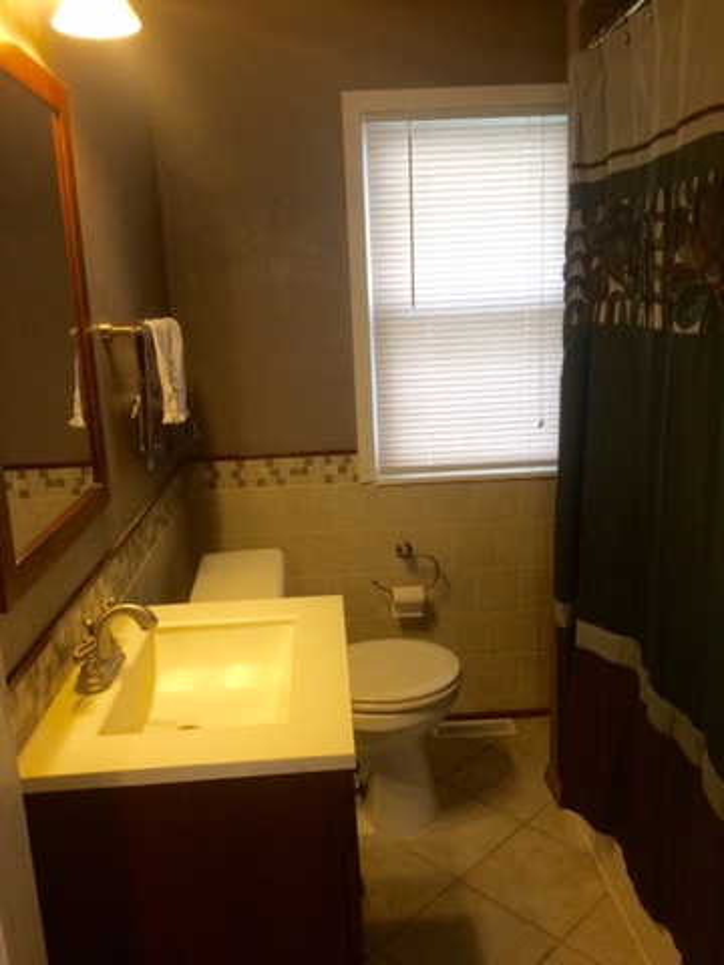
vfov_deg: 61.7
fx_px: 809
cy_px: 482
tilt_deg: -13.1
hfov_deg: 48.2
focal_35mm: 29
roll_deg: -0.3
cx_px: 362
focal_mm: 4.15
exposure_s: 1/30
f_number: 2.2
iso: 100
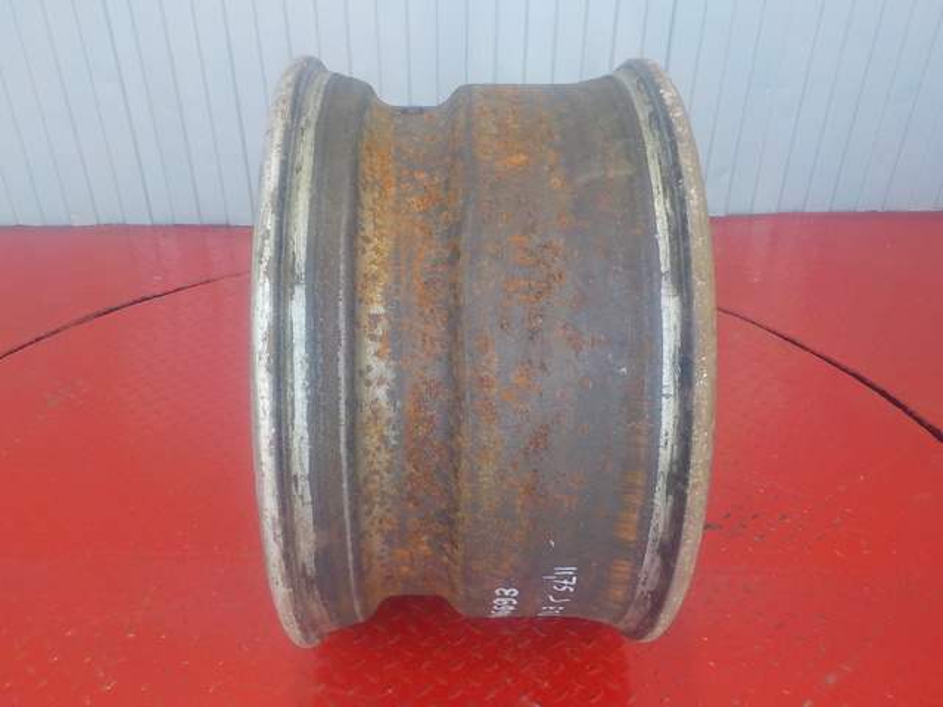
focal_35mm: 30
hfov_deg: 60.0
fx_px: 817
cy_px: 354
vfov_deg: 46.8
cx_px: 472
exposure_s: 1/30
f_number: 3.3
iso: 125
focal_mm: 4.1
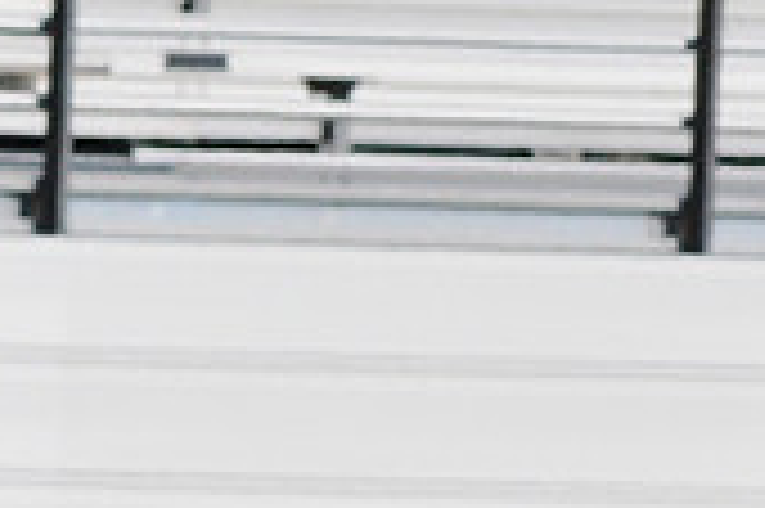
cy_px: 793
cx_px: -428
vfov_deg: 1.3
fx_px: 21760
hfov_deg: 2.0
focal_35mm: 1025
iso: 400
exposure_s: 1/2000
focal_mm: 200
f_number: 8
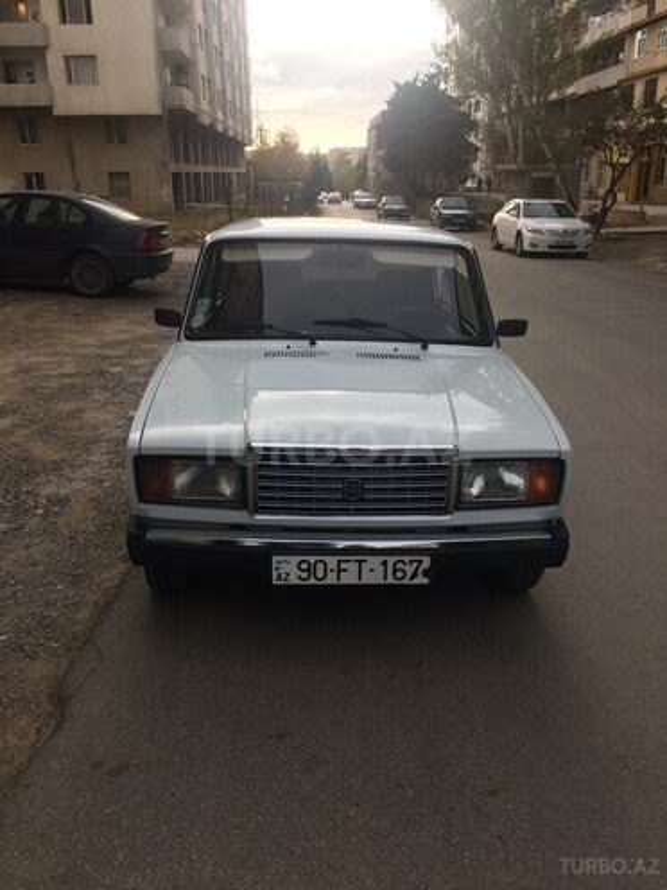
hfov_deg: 48.2
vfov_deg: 61.7
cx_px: 334
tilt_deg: -19.4
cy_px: 445
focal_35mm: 29
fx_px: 745
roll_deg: +1.4
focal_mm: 4.15
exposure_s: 1/159
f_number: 2.2
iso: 32
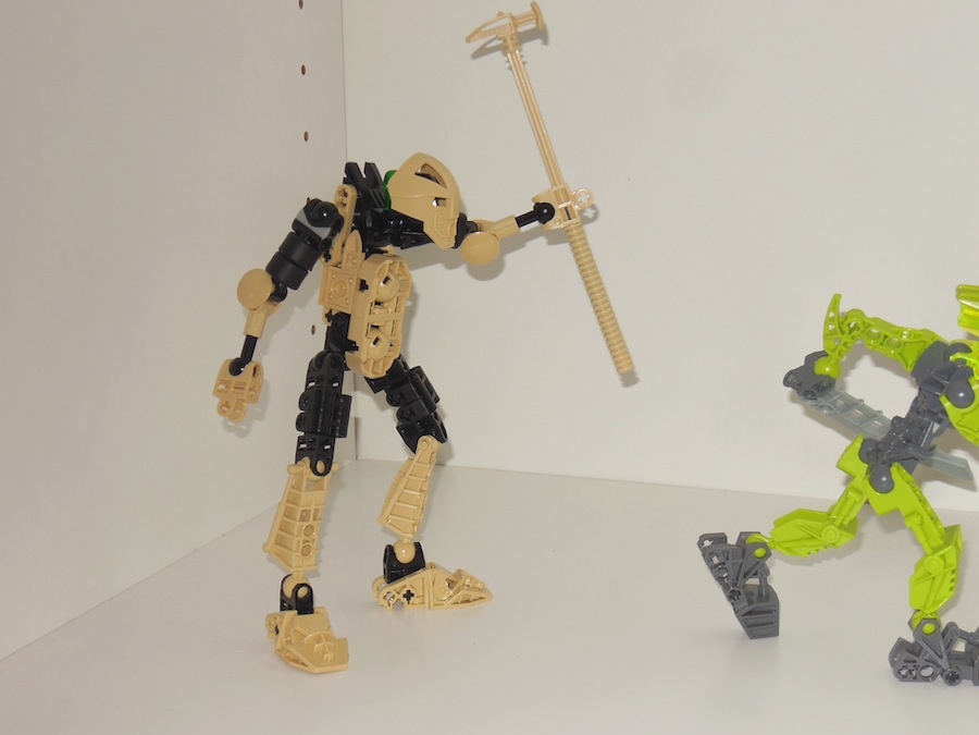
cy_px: 368
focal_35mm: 66
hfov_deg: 29.4
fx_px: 1867
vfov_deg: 22.3
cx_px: 490
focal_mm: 11.7
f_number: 4.3
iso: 125
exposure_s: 1/60
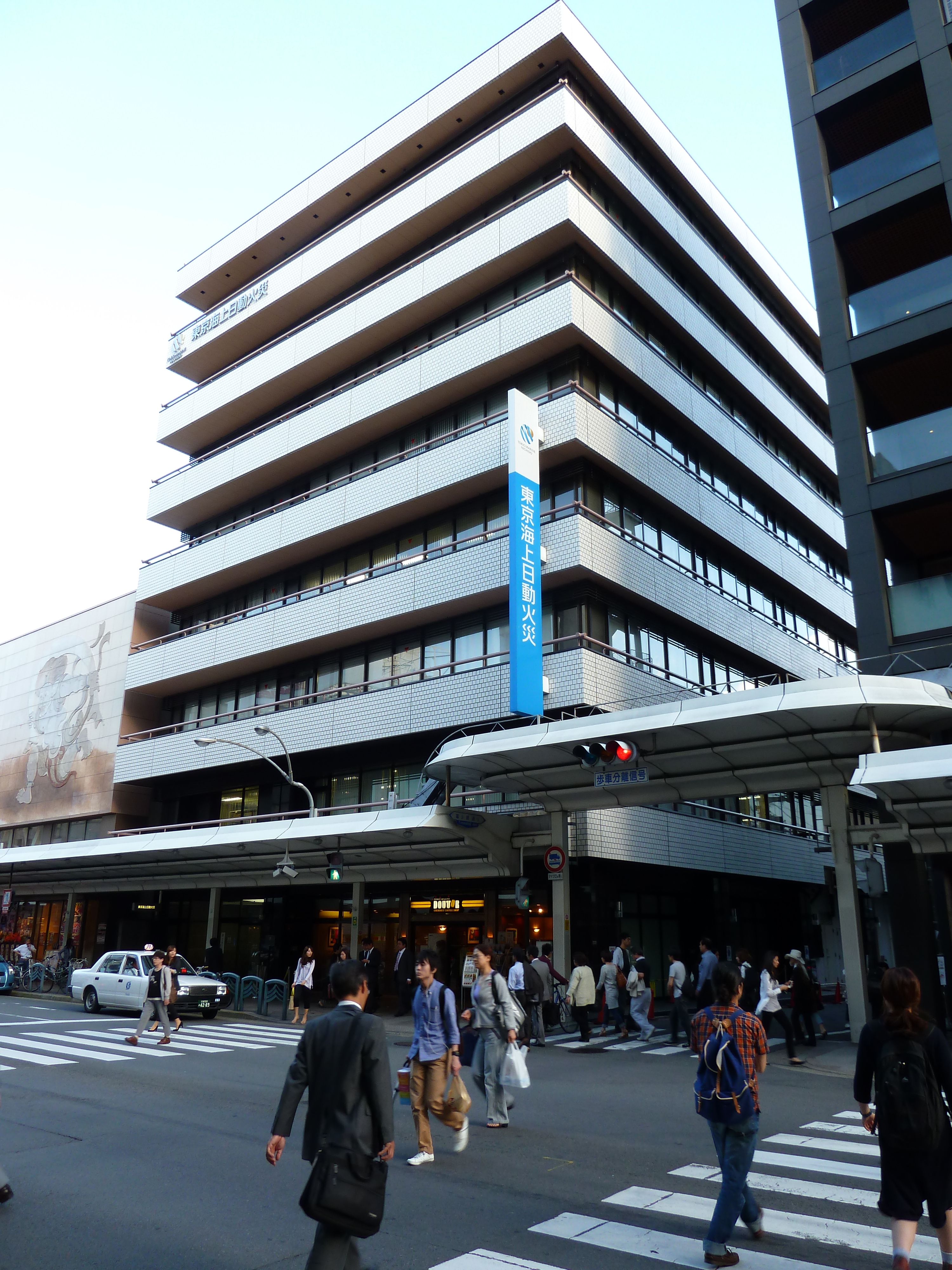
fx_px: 917
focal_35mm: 25
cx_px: 476
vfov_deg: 69.4
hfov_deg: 54.9
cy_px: 635
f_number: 3.3
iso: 80
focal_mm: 4.1
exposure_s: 1/60
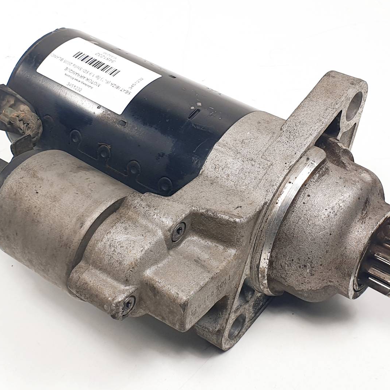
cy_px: 193
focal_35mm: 31
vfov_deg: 52.5
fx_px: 395
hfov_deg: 52.5
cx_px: 190
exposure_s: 1/190
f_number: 2.4
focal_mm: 4.3
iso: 50
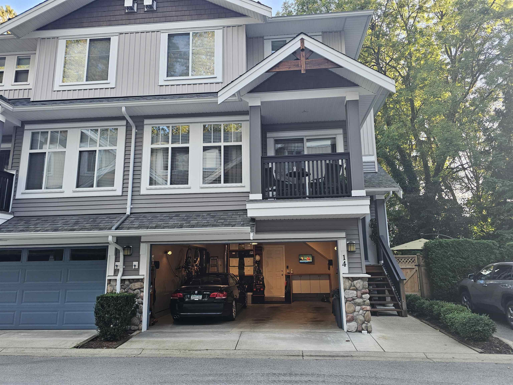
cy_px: 192
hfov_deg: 73.9
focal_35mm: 23
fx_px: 341
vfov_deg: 58.9
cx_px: 256
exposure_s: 1/207
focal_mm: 6.3
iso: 100
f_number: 1.7
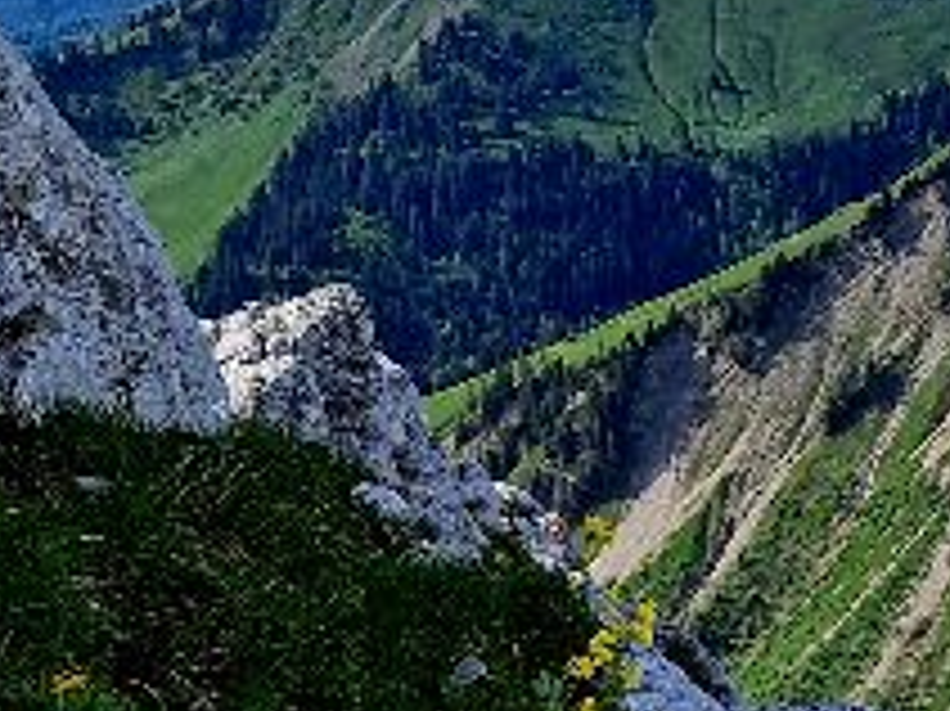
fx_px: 2990
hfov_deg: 16.6
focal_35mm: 109
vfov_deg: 13.4
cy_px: 45
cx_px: 1391
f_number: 1.8
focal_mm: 5.4
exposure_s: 1/1667
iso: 50
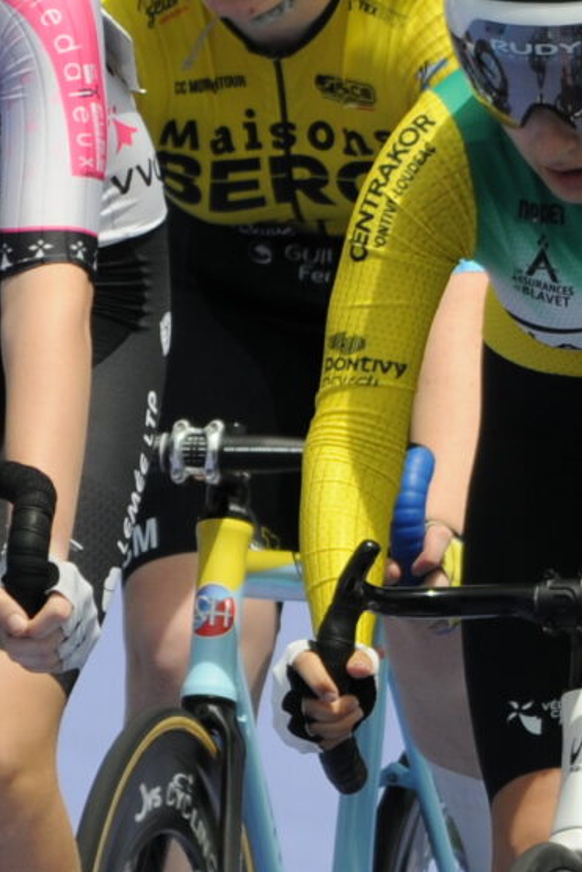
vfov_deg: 1.5
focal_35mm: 1380
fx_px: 33442
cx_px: -329
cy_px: 467
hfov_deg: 1.0
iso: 220
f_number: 5.6
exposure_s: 1/1250
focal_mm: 200
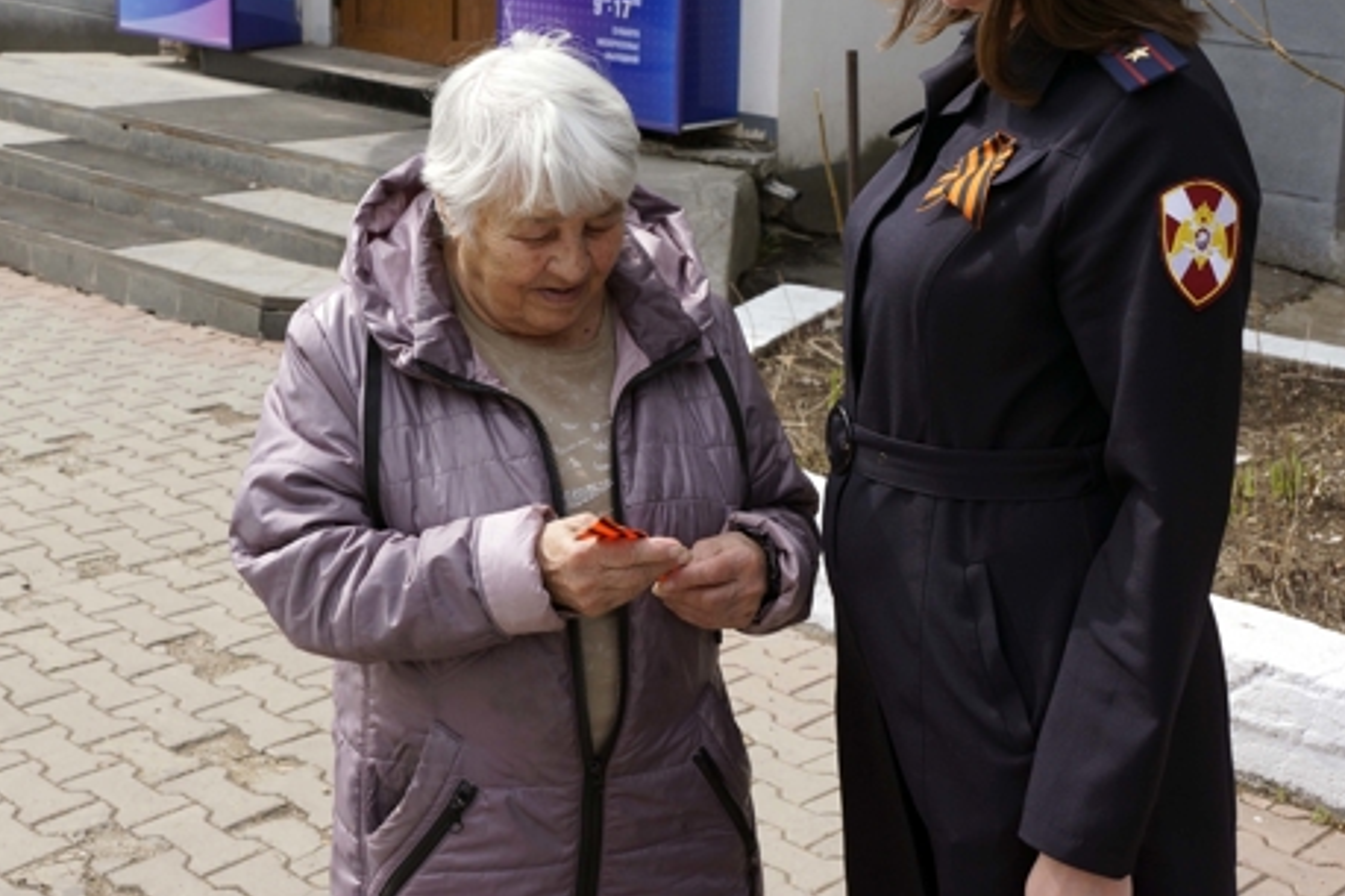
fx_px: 2203
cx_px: 664
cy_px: 229
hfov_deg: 33.9
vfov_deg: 22.8
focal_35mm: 59
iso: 100
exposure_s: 1/250
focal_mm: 24
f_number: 8
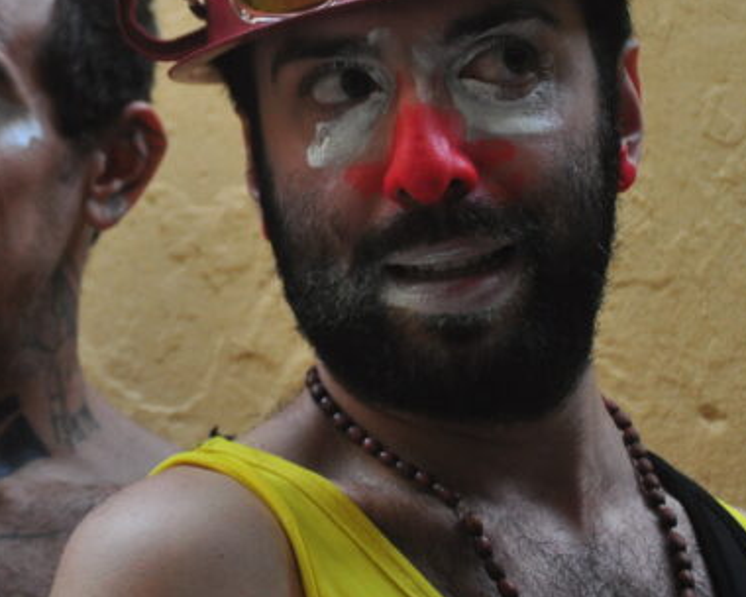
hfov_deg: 17.7
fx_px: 2385
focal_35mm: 108
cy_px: 175
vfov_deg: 14.2
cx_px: 240
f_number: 4.5
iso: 800
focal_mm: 38
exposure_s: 1/400
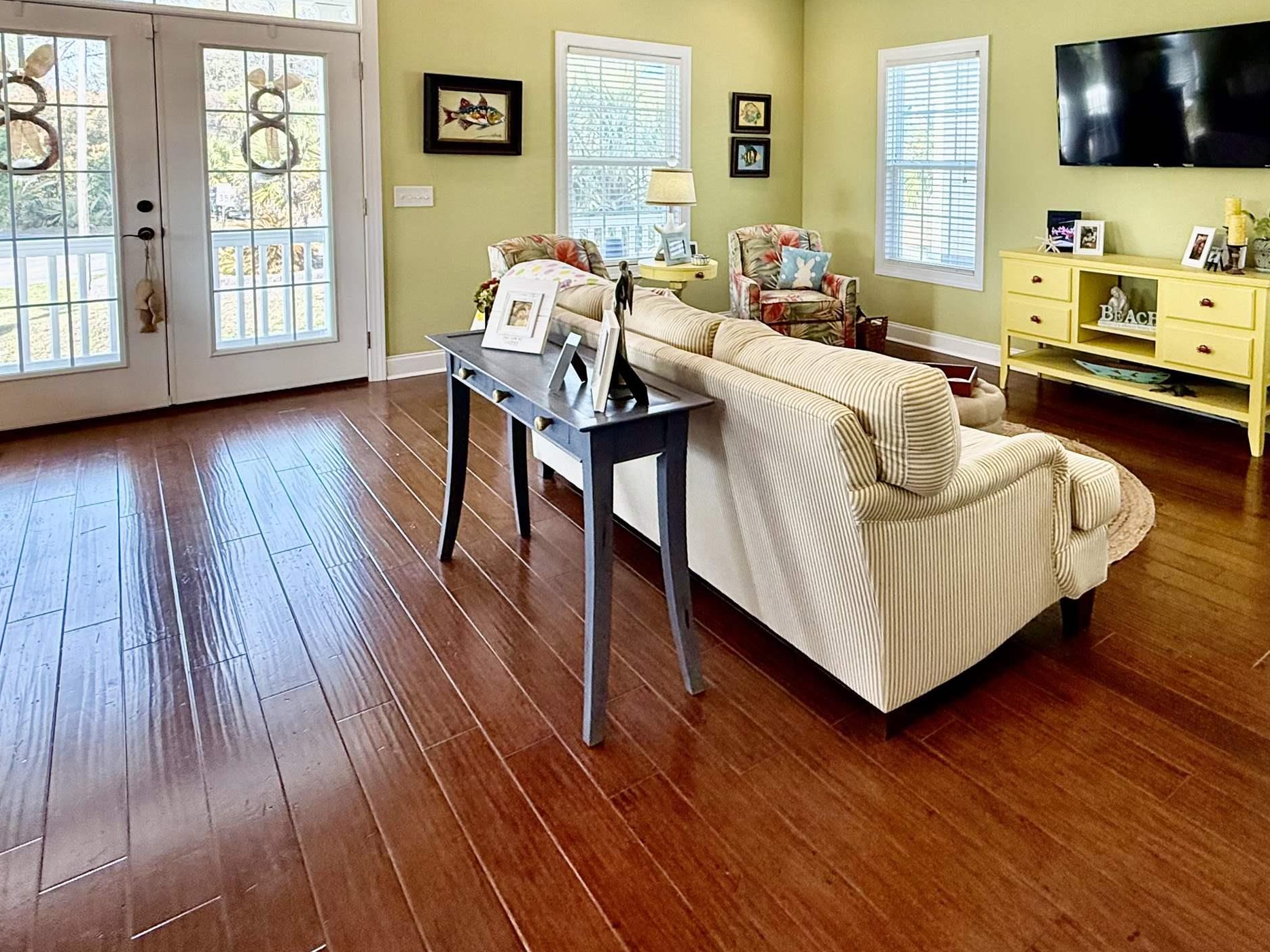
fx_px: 844
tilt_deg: -2.4
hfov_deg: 72.0
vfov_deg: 55.4
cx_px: 835
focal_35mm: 23
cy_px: 213
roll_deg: -0.4
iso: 200
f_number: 2.2
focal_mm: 2.22
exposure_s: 1/120
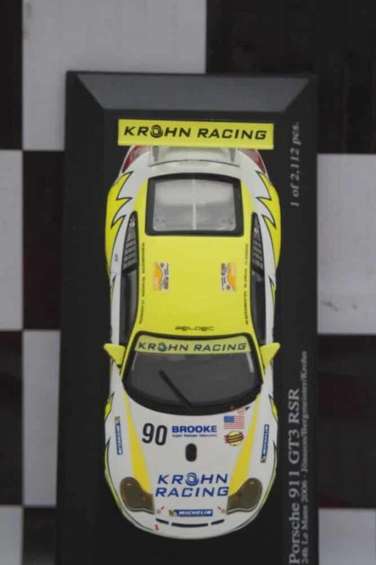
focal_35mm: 105
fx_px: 1645
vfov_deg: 19.5
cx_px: 188
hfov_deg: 13.0
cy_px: 282
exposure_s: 1/160
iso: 1600
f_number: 5.6
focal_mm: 70
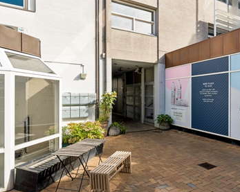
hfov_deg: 66.3
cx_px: 145
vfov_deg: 55.7
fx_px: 181
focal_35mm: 26
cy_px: 96
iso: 250
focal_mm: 15
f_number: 8
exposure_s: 1/500
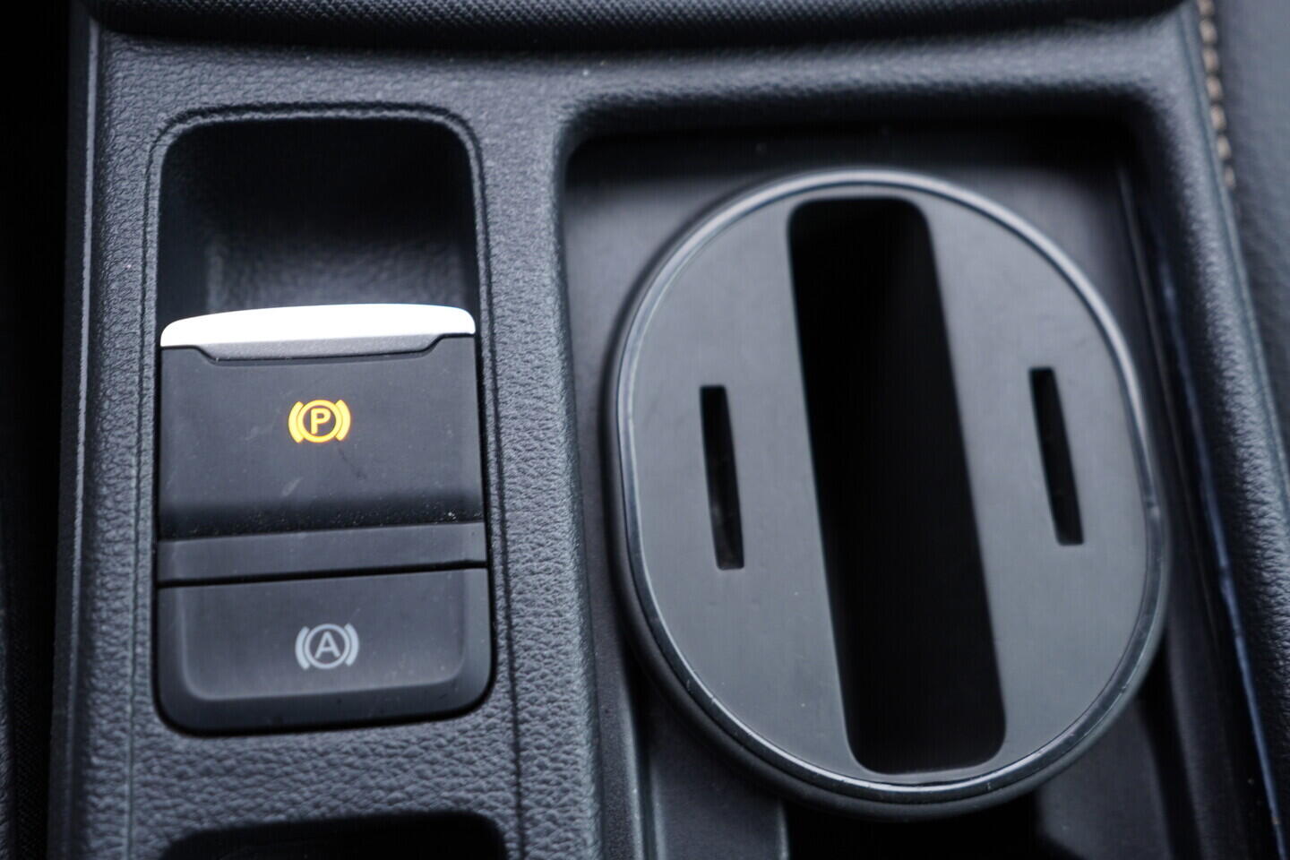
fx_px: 1290
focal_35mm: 36
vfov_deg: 36.9
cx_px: 645
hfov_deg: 53.1
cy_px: 430
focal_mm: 24
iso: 320
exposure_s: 1/40
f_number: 2.8
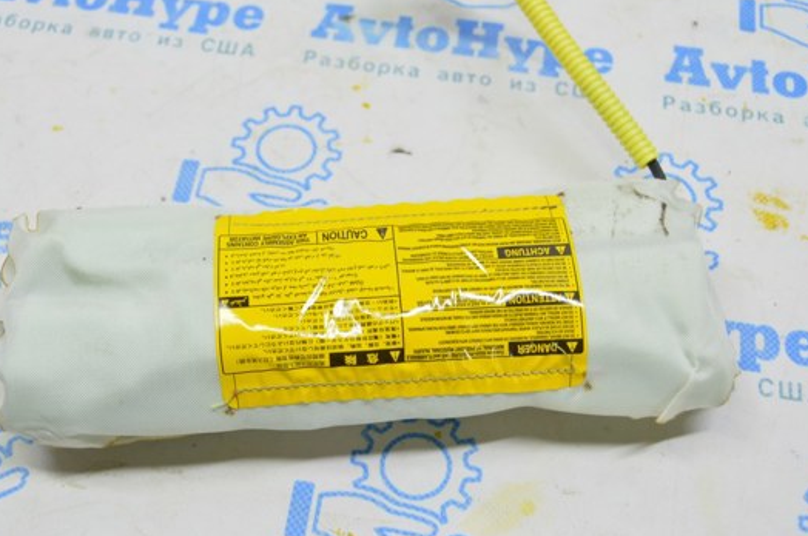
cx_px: 361
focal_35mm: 55
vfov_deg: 24.5
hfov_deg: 36.2
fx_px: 1233
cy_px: 215
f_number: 5.6
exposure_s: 1/20
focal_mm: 30
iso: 400
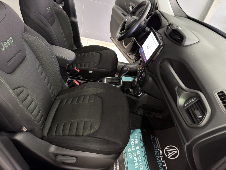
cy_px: 85
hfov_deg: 71.6
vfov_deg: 56.8
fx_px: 157
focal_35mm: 24
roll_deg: -13.5
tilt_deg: -36.3
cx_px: 113
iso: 640
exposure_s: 1/20
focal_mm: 6.76
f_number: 1.78
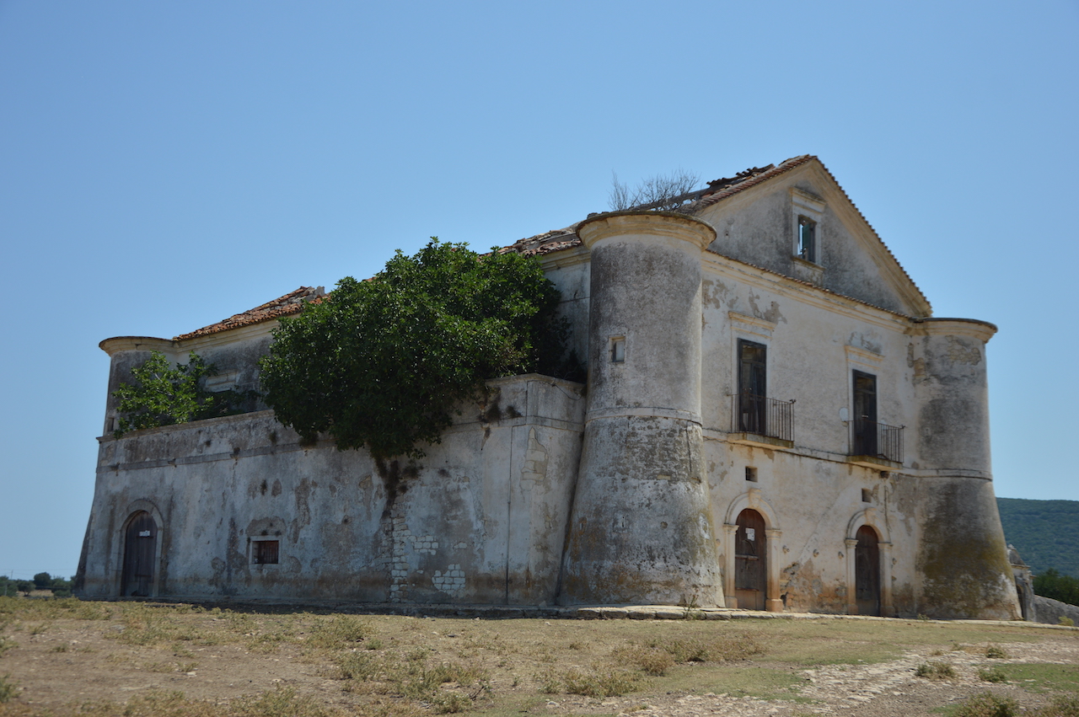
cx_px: 540
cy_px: 358
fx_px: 1258
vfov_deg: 31.8
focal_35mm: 42
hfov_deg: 46.4
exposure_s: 1/1250
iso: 100
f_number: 4
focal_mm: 28
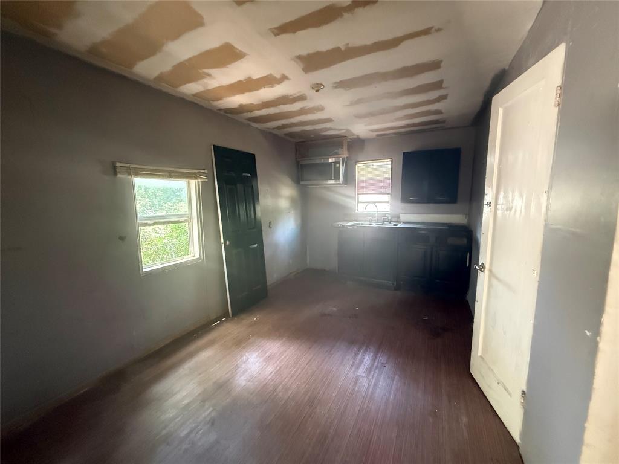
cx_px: 310
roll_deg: +0.1
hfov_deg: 102.1
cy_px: 232
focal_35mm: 14
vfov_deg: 85.7
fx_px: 250
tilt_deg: -7.1
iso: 1250
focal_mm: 2.22
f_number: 2.2
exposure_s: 1/56
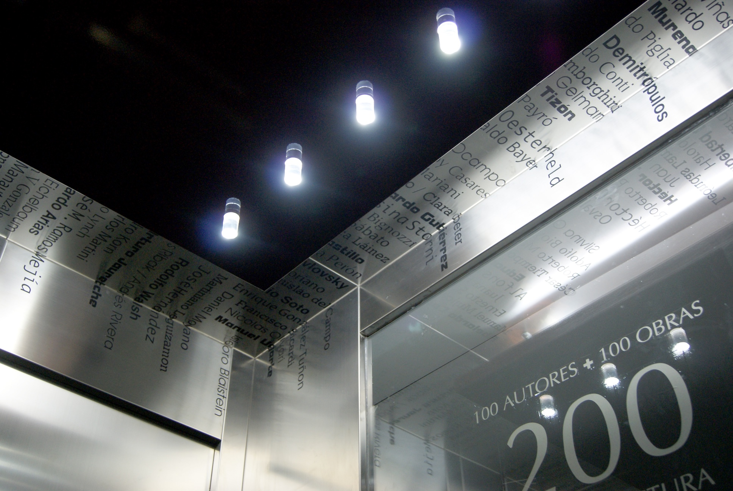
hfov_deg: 49.5
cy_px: 246
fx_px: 795
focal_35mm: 39
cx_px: 366
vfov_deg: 34.3
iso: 400
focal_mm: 26
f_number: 4
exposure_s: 1/10
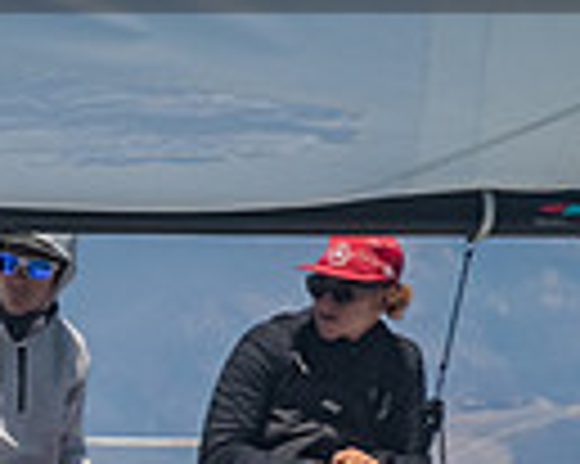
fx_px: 23431
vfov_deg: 1.1
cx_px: -640
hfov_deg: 1.4
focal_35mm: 1366
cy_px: 108
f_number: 14
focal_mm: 210
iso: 640
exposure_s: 1/1000
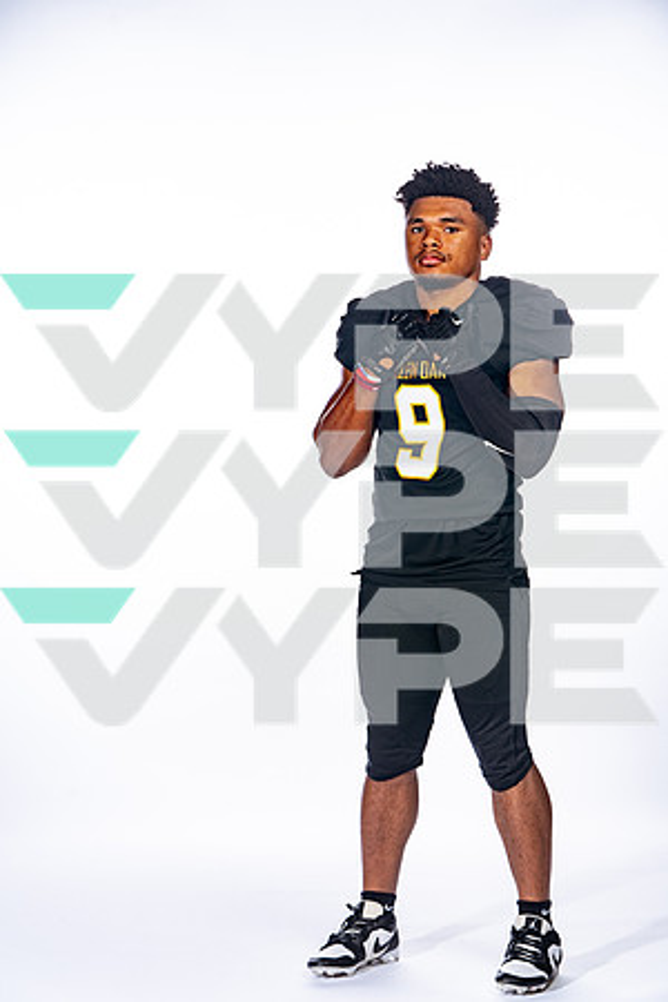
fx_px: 2505
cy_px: 501
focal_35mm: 90
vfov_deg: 22.6
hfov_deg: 15.2
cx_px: 334
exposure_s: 1/250
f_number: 8
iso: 250
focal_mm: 90
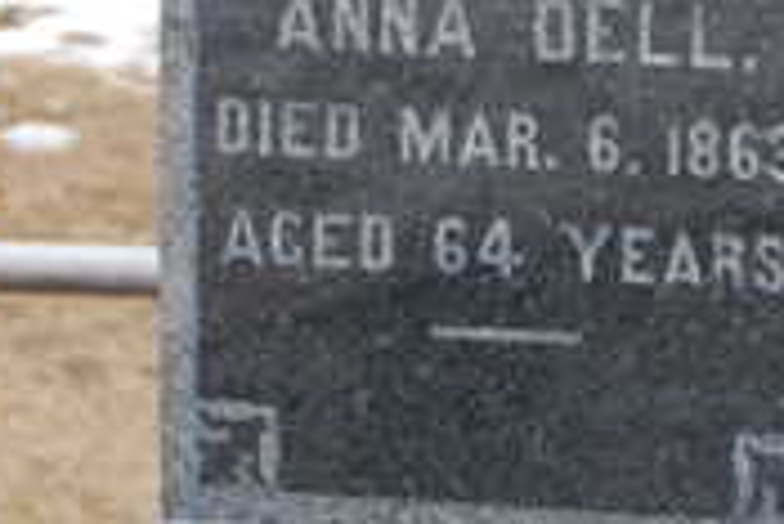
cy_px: -13
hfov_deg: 8.9
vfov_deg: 5.9
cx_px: 511
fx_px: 5035
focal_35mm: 231
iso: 200
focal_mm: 42
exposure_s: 1/125
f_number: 5.3
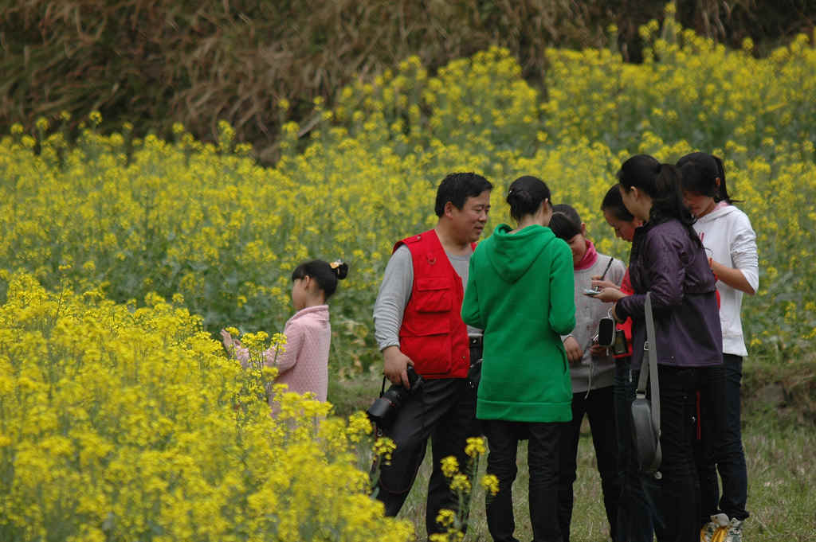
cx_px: 408
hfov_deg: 5.7
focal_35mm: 360
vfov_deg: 3.8
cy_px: 271
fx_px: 8153
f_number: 5.6
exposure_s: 1/500
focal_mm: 240
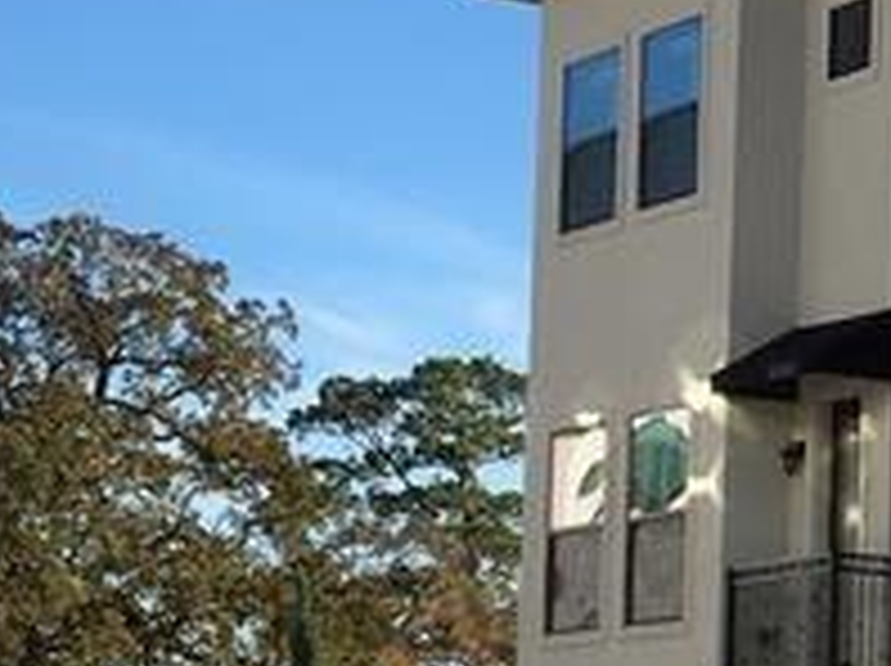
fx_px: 3856
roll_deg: -0.2
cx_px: 1742
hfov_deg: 11.9
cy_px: 729
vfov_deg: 9.8
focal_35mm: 150
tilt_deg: +4.2
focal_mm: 4.15
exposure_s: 1/1350
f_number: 2.2
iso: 25
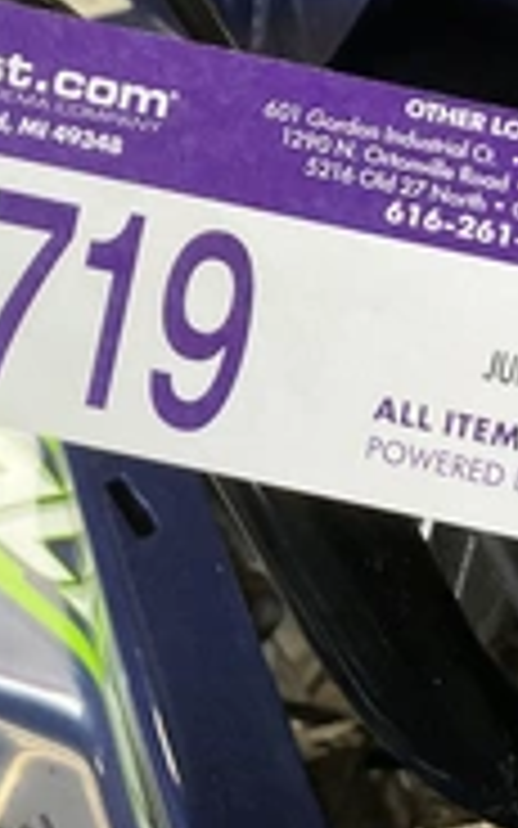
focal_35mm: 67
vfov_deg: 30.0
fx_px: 1513
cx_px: 158
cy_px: 189
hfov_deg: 19.3
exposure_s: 1/60
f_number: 1.8
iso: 64
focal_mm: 3
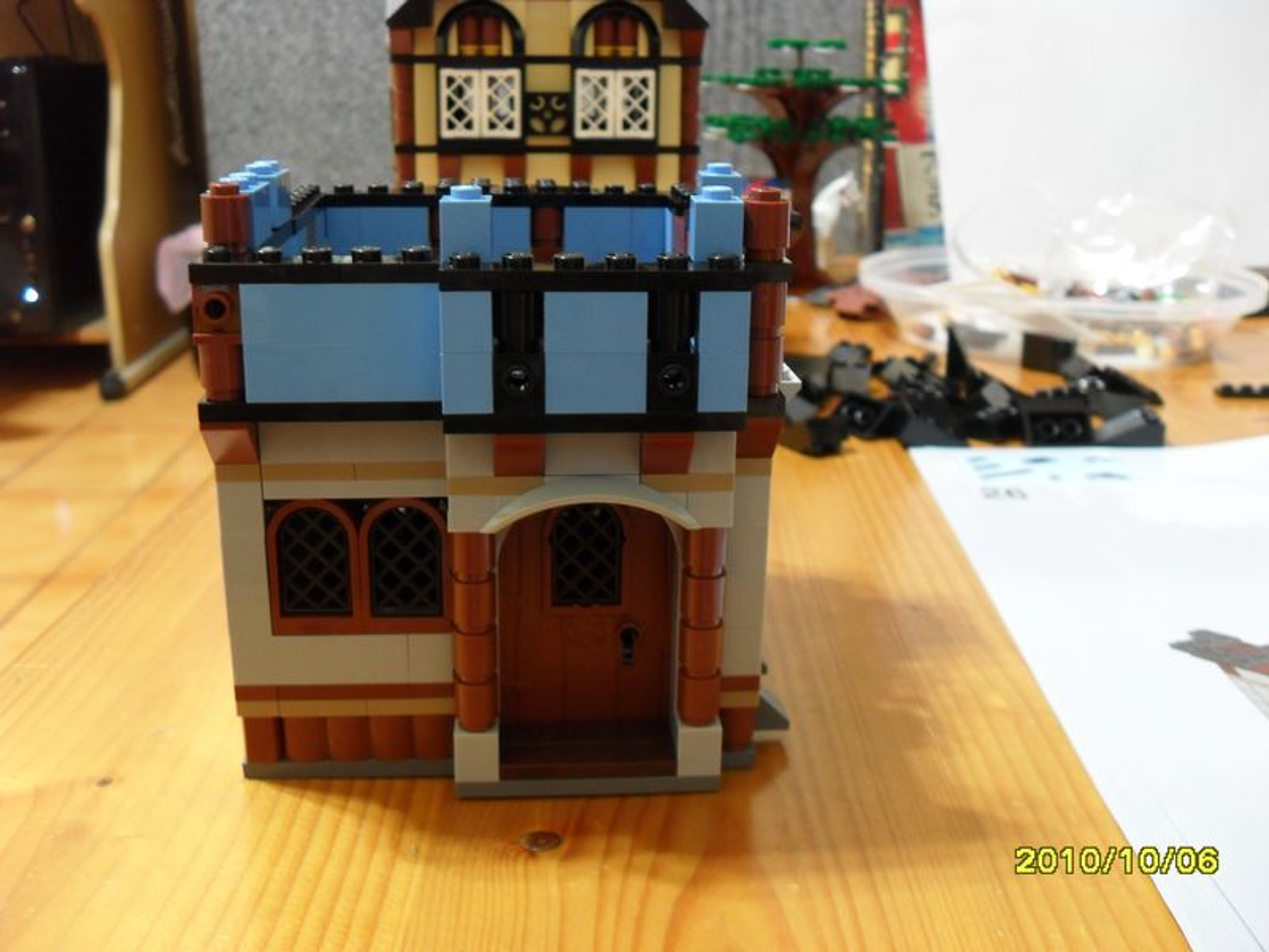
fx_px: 1283
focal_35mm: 35
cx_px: 634
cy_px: 476
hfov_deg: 52.6
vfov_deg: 40.7
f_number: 2.8
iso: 200
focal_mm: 6.2
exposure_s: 1/4
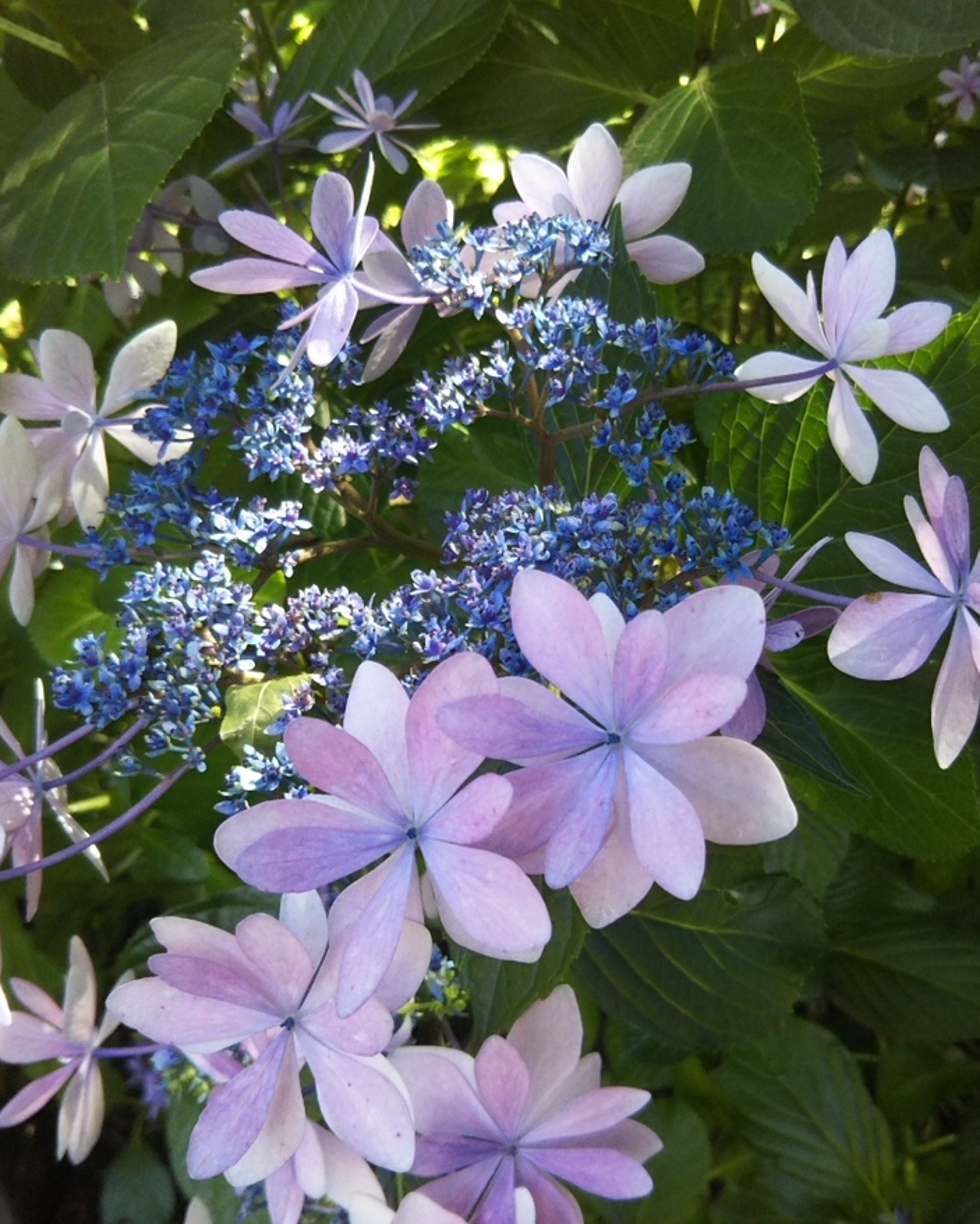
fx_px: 1449
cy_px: 623
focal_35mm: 40
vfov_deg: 45.8
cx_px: 553
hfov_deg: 37.3
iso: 64
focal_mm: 4
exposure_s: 1/120
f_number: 2.2
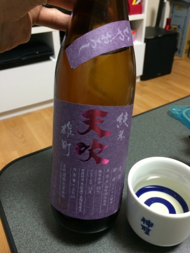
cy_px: 126
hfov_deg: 48.3
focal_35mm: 29
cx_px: 95
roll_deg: +3.1
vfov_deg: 61.6
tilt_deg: -34.7
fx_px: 212
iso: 250
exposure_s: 1/30
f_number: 2.2
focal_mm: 4.15
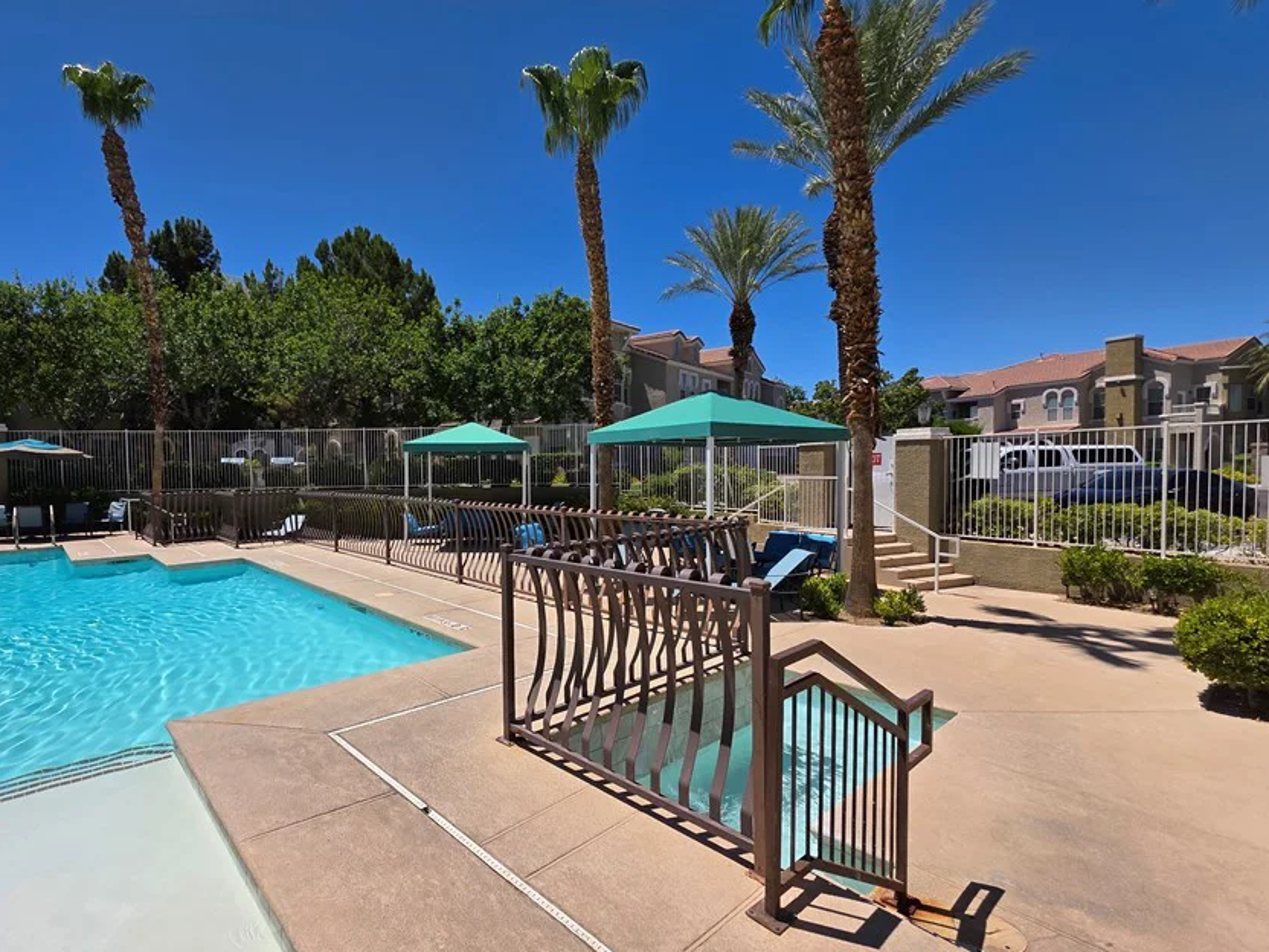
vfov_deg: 78.1
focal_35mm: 16
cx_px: 522
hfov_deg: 93.5
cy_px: 488
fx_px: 587
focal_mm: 2.2
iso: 40
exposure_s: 1/4413
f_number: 1.9
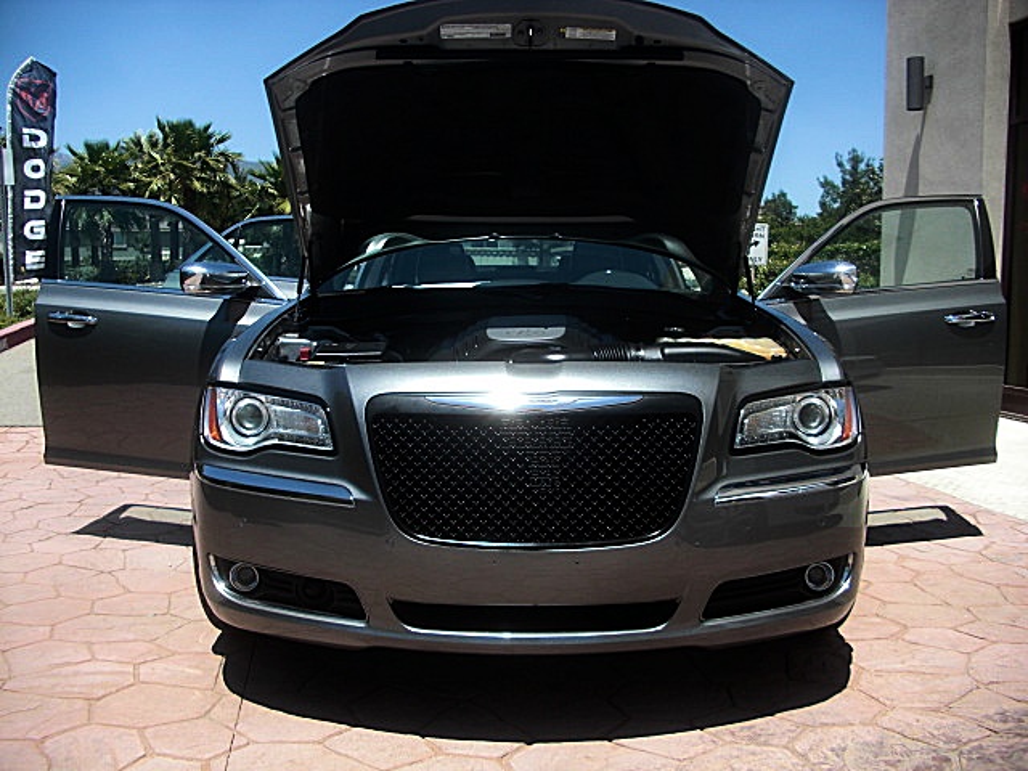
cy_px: 386
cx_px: 514
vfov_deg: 39.7
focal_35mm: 36
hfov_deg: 51.4
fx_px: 1069
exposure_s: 1/640
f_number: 2.8
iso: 50
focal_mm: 6.3
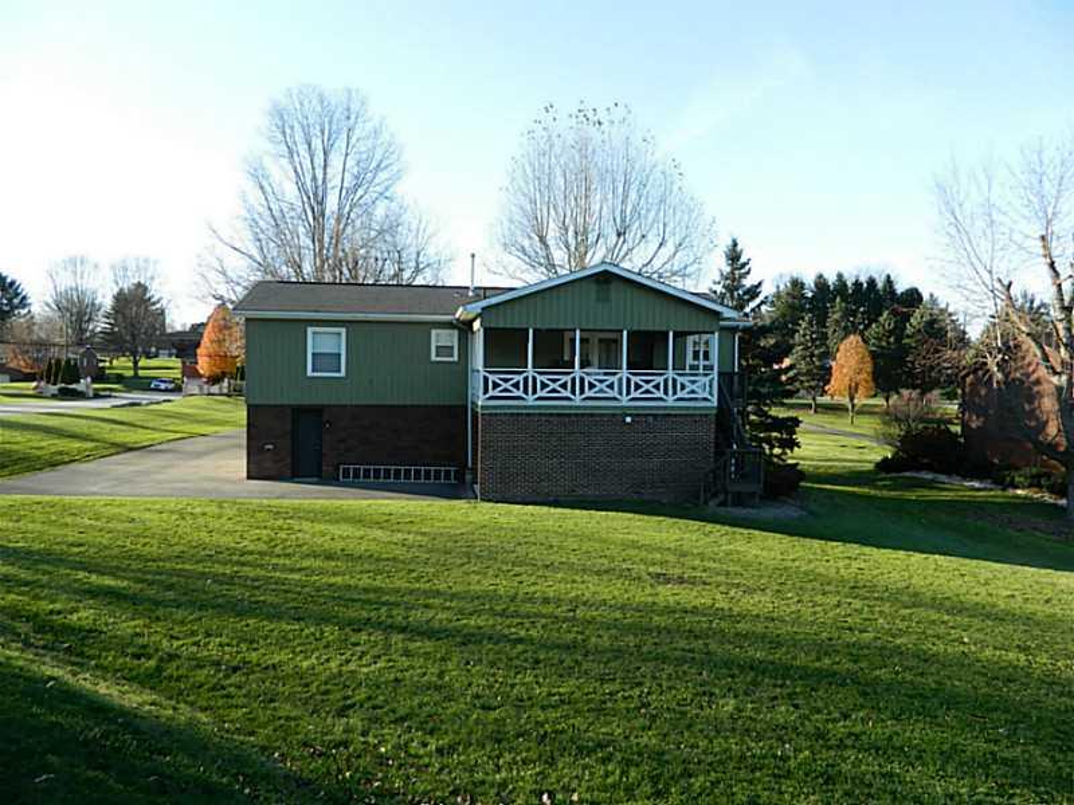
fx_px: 776
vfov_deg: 54.9
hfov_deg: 69.4
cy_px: 402
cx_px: 537
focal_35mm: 25
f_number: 3.1
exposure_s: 1/200
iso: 80
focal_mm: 4.5
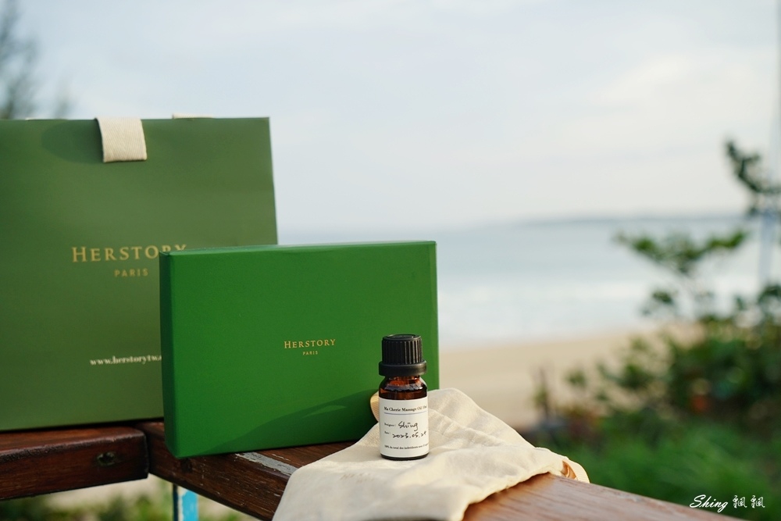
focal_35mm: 47
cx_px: 390
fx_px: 1020
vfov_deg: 28.7
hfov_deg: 41.9
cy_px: 260
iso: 100
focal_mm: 47
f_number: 5
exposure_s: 1/320
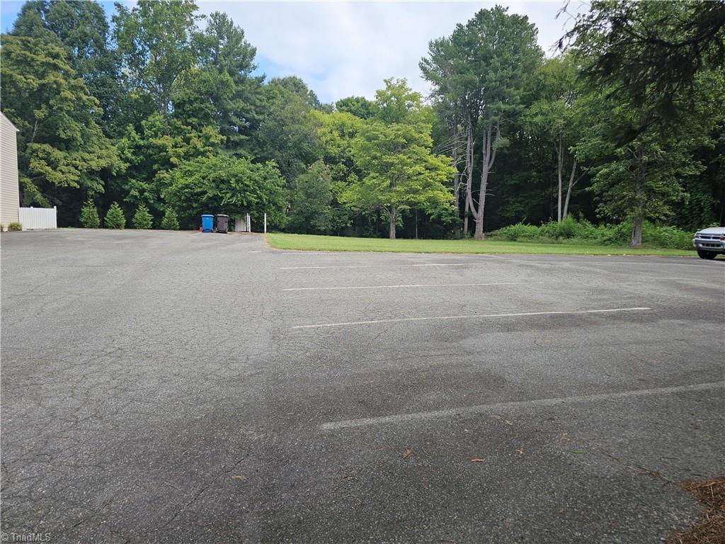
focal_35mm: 23
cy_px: 272
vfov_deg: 58.9
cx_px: 362
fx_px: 482
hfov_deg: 73.9
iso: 10
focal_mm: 6.3
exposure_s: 1/325
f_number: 1.7
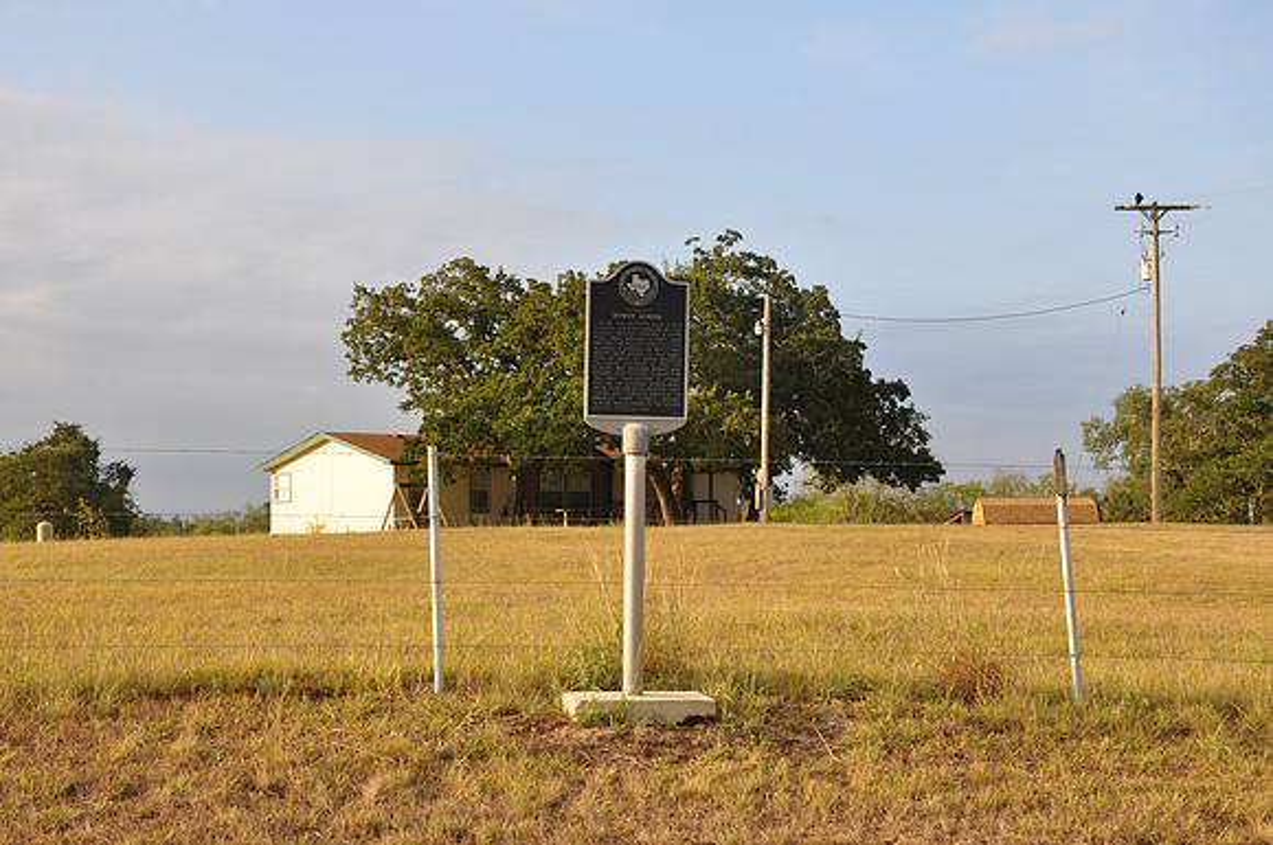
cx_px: 636
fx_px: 2119
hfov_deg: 33.4
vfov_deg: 22.6
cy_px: 422
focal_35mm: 60
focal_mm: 40
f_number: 10
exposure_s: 1/100
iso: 200
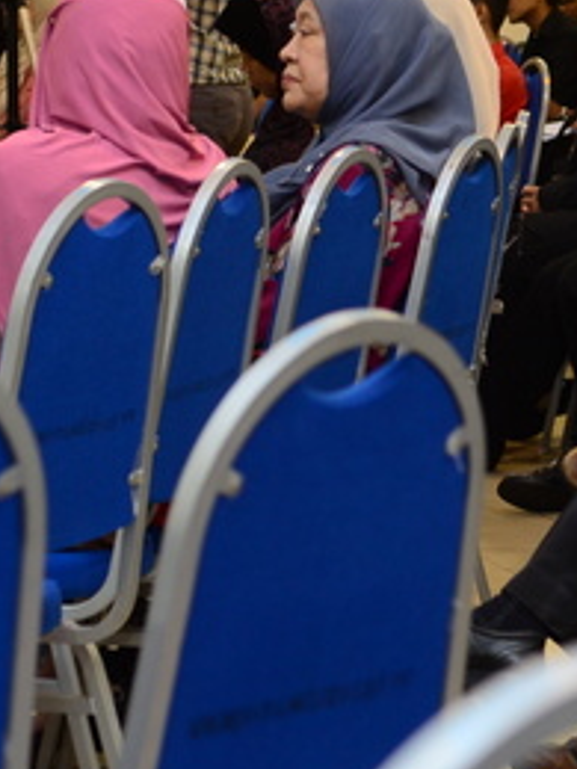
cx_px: 373
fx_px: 4338
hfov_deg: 7.6
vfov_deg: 10.1
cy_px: 231
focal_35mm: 195
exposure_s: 1/60
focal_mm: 55
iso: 500
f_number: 4.5
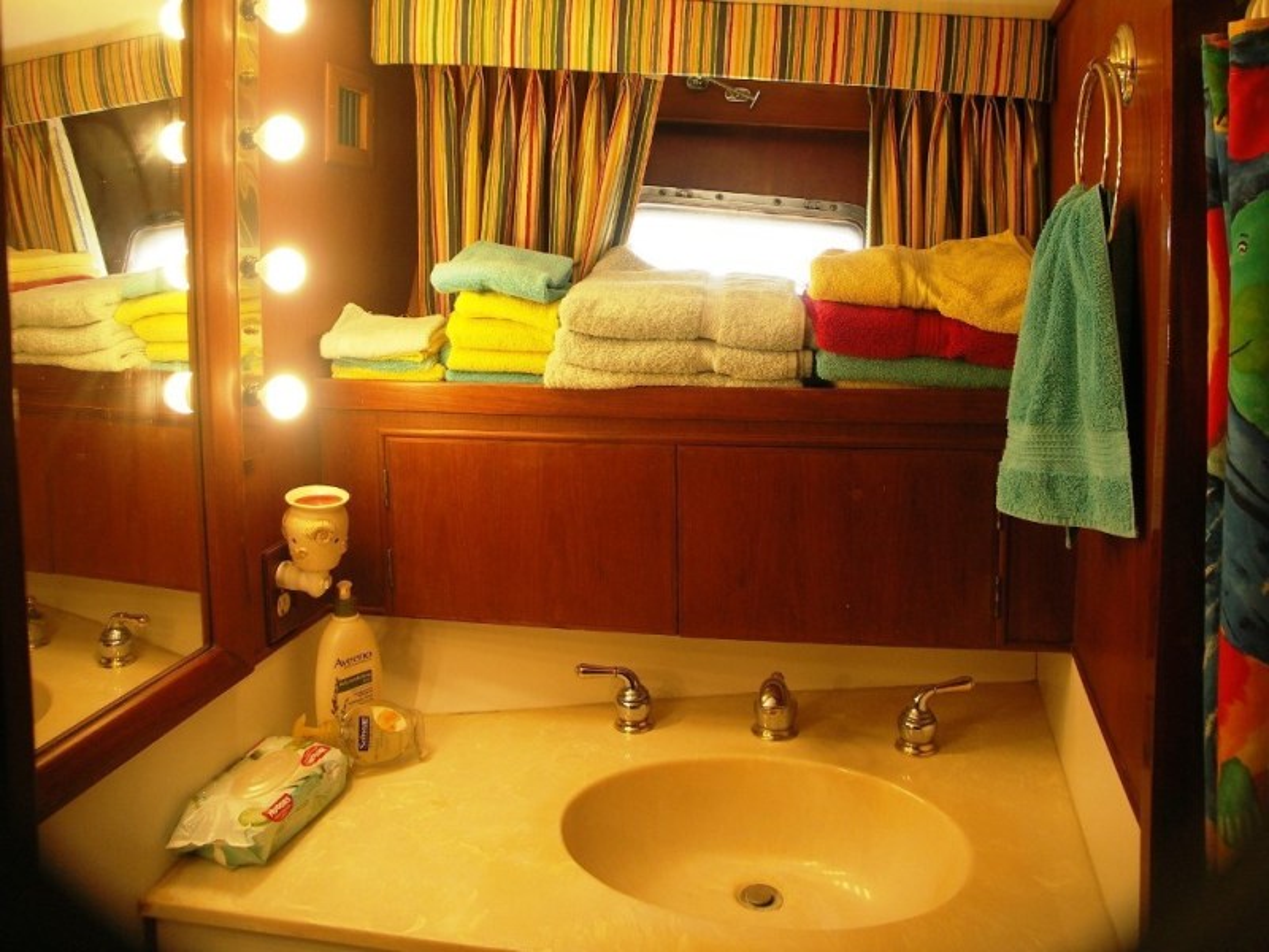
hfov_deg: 63.4
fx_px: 1026
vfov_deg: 49.7
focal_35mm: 28
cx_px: 634
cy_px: 476
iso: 100
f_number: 2.8
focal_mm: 7.2
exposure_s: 1/50
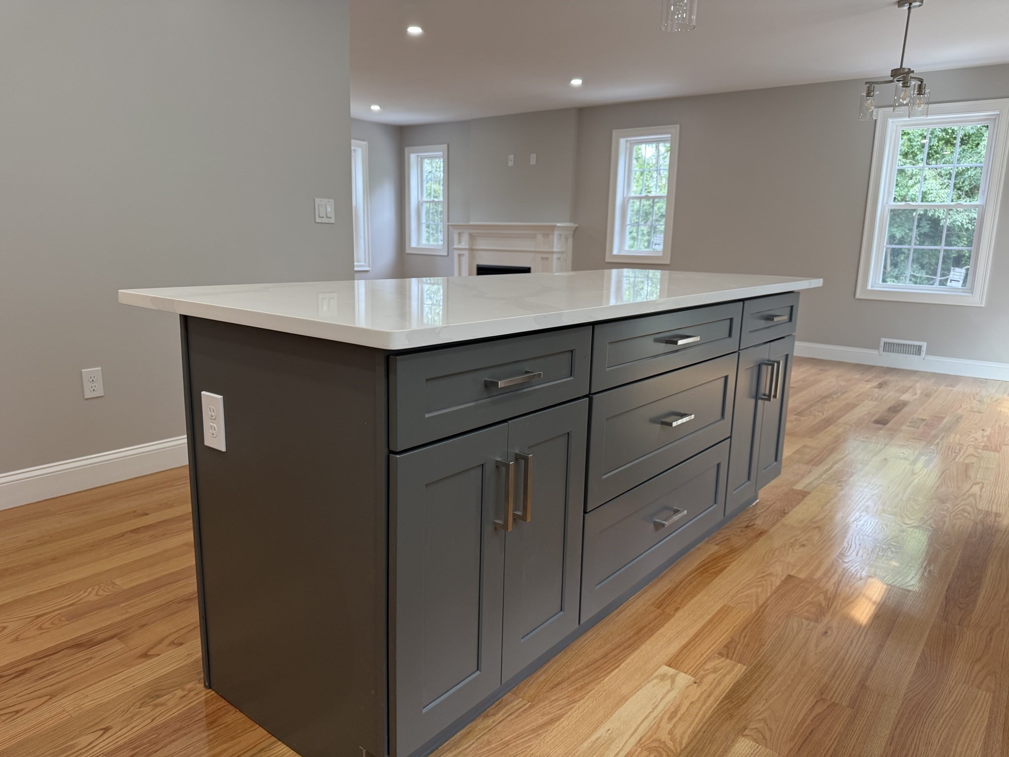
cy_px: 378
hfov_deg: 71.6
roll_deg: -1.1
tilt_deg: -10.3
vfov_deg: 56.8
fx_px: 700
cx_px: 504
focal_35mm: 24
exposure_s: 1/120
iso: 125
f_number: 1.78
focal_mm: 6.76
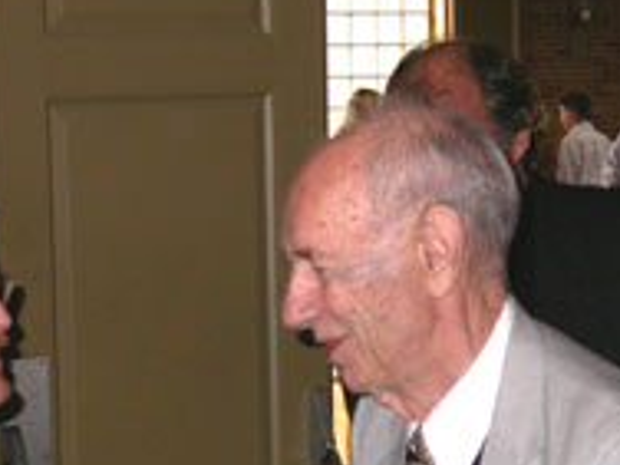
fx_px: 2633
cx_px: 353
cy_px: 396
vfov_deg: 10.1
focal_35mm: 147
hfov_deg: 13.4
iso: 100
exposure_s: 1/60.3
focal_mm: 14.4
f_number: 3.3
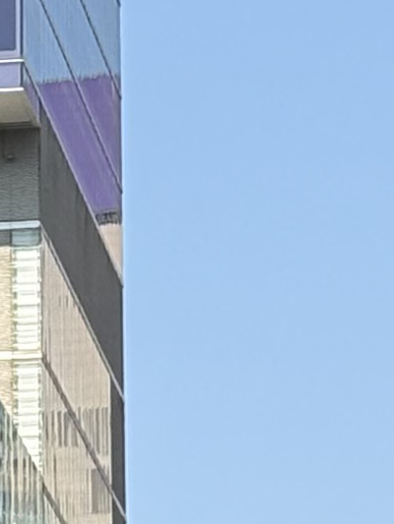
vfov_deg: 5.1
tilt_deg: +16.9
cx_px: -390
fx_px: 5916
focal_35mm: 390
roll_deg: -0.8
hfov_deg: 3.8
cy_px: 201
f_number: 1.6
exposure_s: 1/2212
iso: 32
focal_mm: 5.96
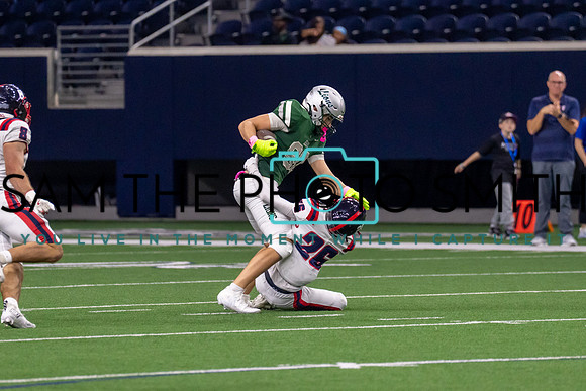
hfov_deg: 4.9
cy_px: 128
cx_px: 257
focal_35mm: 423
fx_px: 6893
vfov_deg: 3.2
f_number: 2.8
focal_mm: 200
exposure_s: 1/1000
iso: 2000
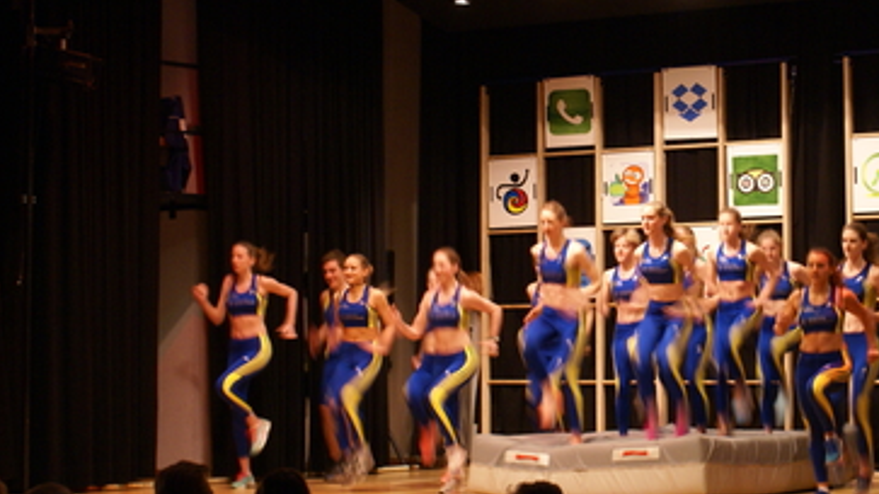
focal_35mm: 82
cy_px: 173
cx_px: 649
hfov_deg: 25.7
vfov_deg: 14.7
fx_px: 1906
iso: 400
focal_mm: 35
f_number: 5.6
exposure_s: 1/15
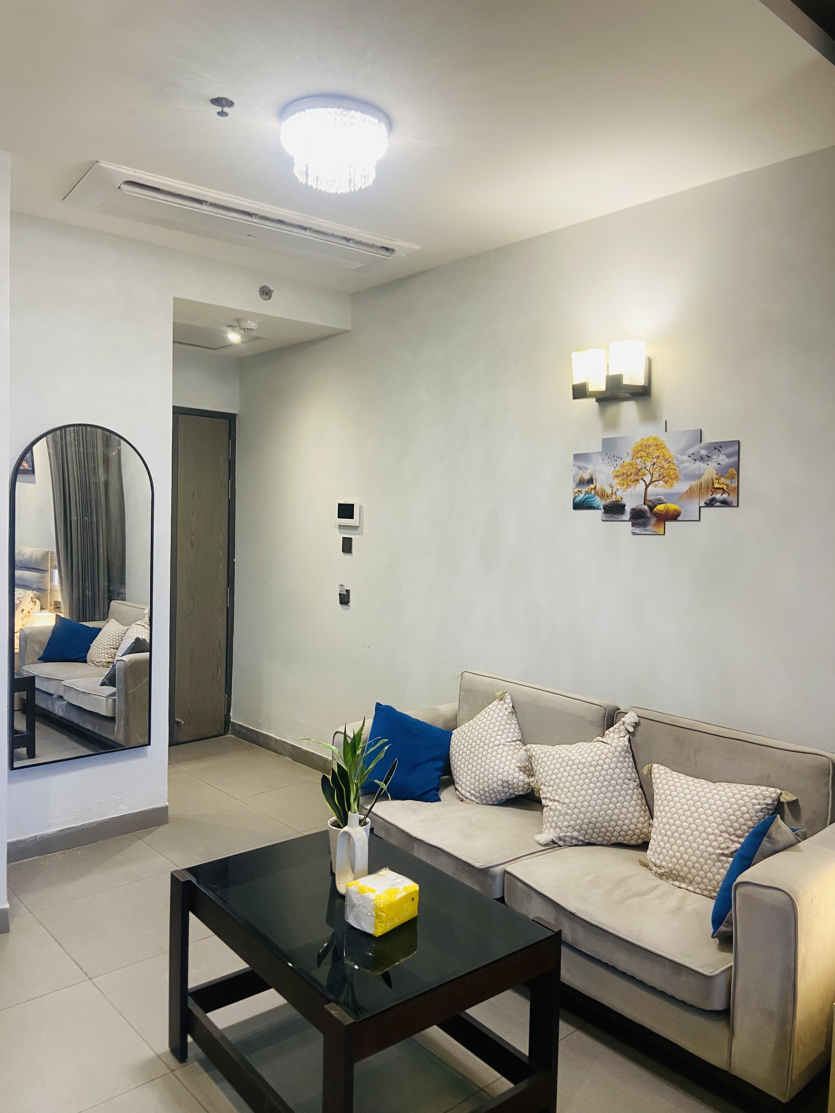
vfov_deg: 67.3
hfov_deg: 53.1
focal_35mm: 26
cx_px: 418
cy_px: 556
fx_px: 836
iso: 64
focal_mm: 4.25
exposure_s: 1/50
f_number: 1.8
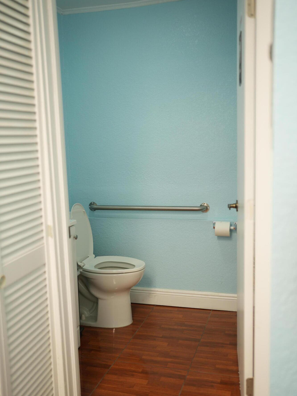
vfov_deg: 49.0
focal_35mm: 38
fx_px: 435
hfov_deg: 37.7
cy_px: 205
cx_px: 149
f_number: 1.4
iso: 250
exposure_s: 1/125
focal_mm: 35
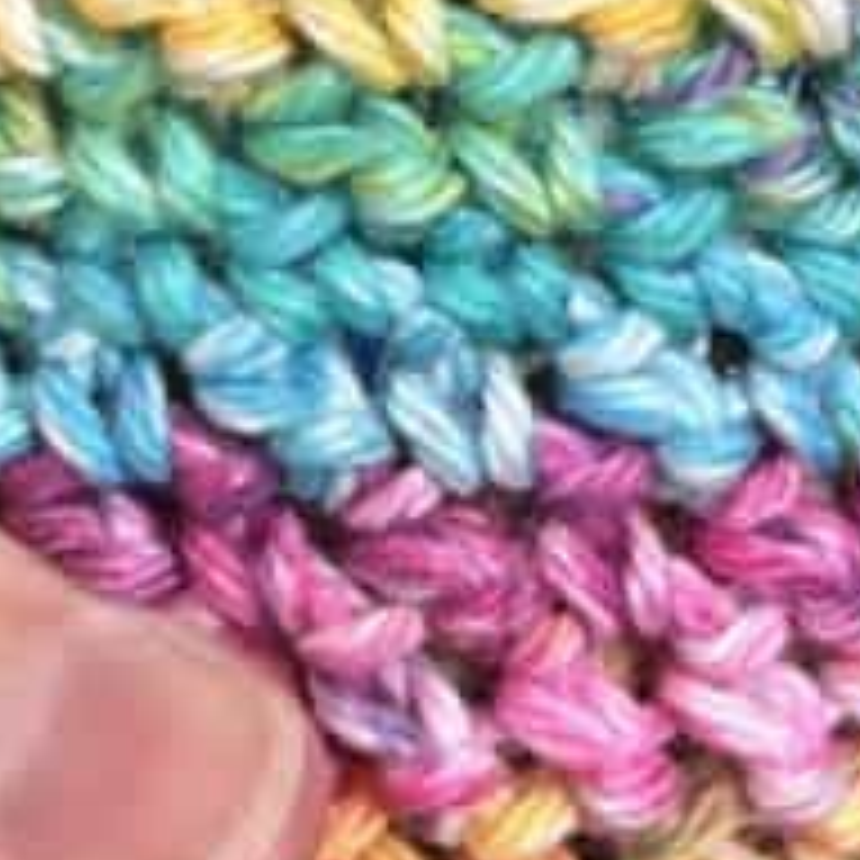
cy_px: -23
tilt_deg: -9.6
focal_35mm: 123
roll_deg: +1.7
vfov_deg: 13.9
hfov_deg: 14.2
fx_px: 3457
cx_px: 423
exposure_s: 1/60
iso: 100
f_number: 1.5
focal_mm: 5.7
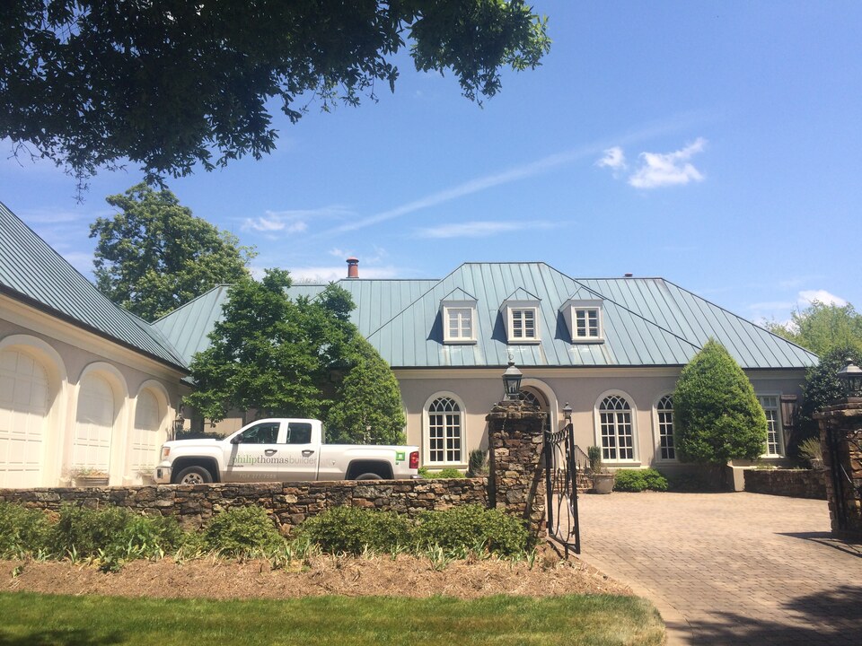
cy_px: 323
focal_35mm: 29
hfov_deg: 61.7
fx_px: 722
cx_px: 431
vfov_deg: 48.2
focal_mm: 4.15
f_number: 2.2
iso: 32
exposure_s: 1/1709
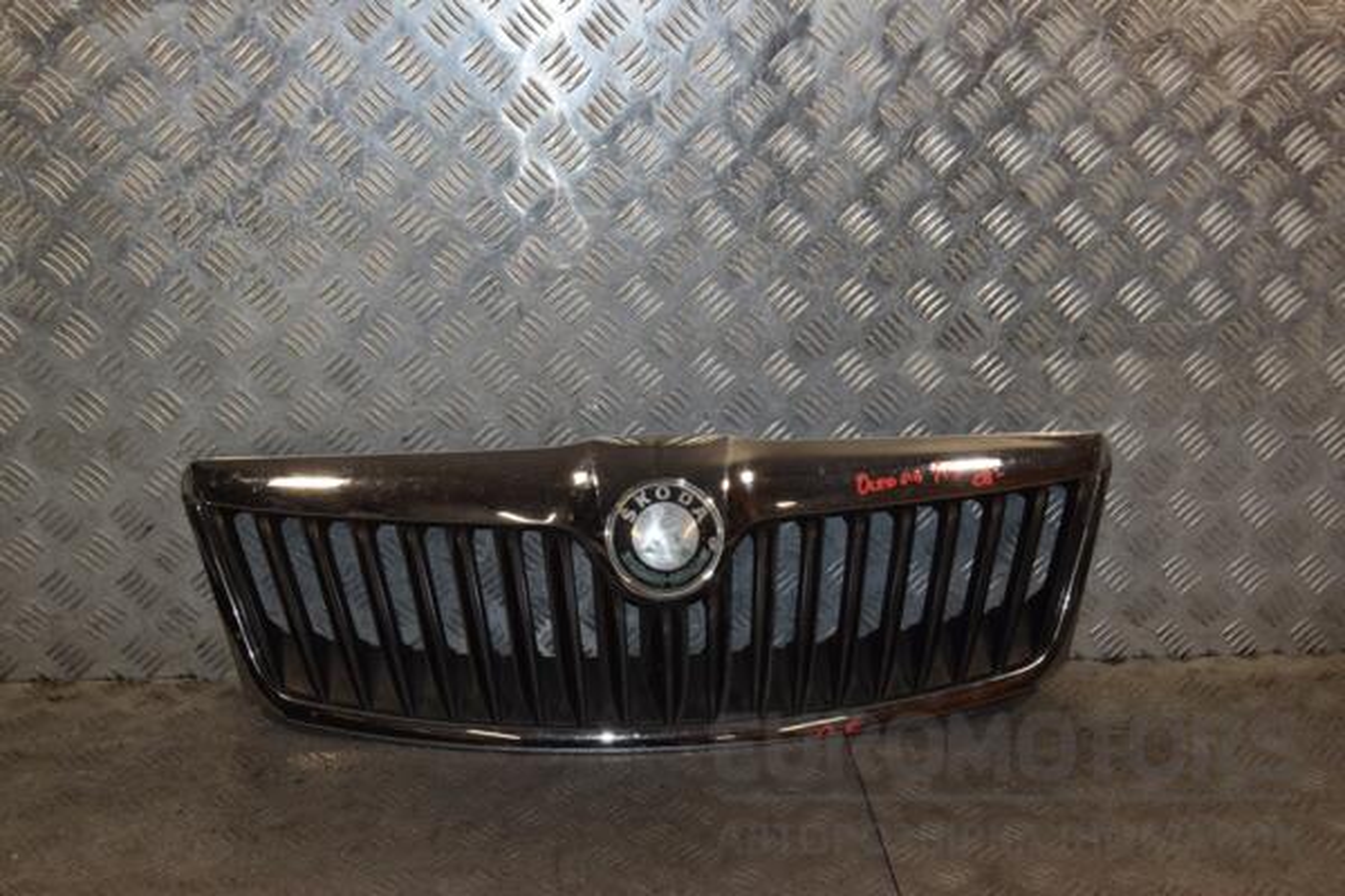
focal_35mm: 45
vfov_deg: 29.9
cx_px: 672
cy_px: 448
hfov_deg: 43.6
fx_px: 1681
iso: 800
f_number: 10
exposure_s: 1/200
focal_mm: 30
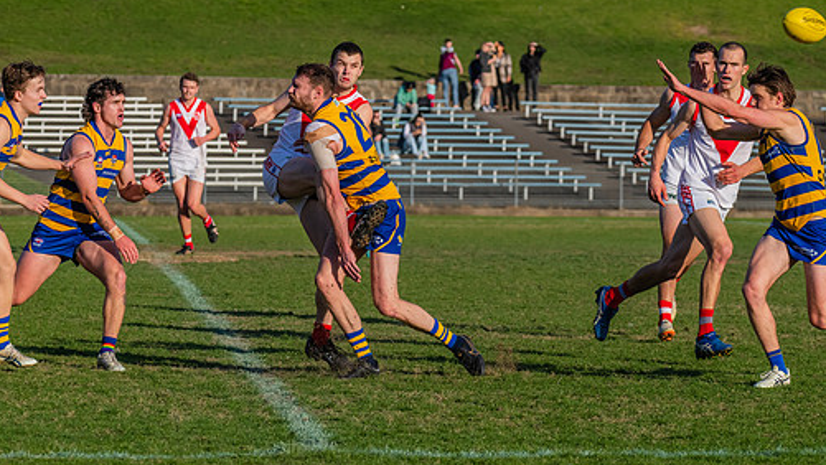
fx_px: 5586
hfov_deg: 8.5
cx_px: 381
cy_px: 242
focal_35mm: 255
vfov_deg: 4.8
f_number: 8
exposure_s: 1/1600
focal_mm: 210
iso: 800
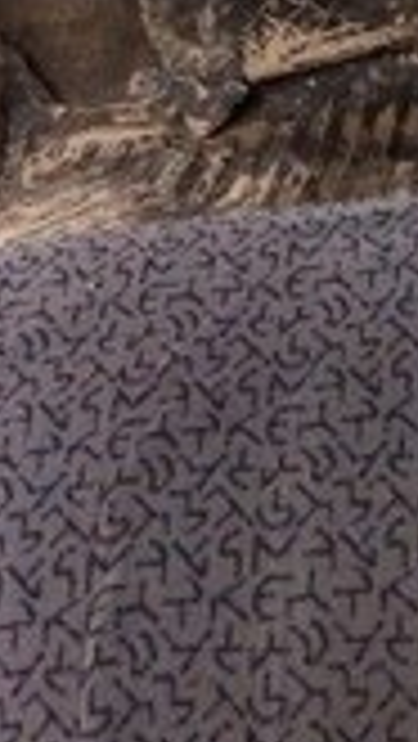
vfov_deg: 20.5
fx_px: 1869
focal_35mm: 95
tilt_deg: -30.2
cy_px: -229
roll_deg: +2.7
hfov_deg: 11.9
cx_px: 710
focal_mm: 4.15
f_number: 2.2
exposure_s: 1/33
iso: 320
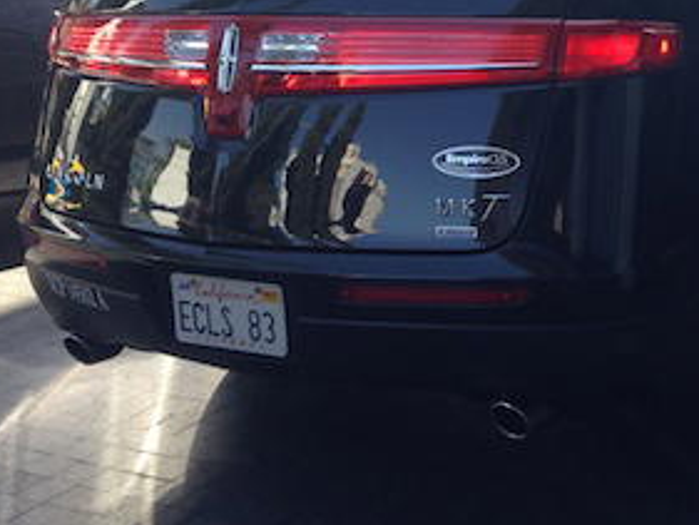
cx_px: 612
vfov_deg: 21.4
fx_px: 1374
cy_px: 118
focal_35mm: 68
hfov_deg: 27.6
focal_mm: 4.12
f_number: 2.4
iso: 50
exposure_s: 1/211
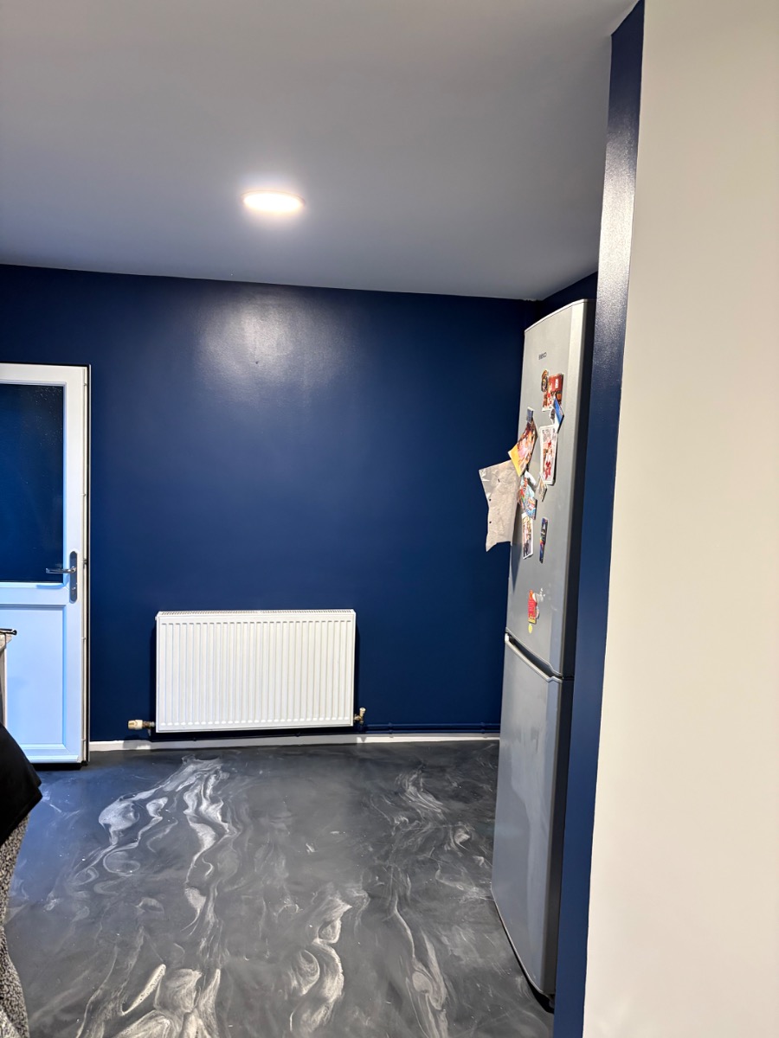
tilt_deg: -4.4
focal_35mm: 26
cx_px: 390
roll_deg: -1.8
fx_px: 780
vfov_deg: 67.3
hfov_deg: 53.1
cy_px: 519
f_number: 1.6
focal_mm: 5.96
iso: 320
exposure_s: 1/50
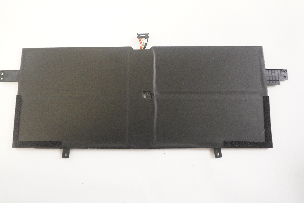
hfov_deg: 71.5
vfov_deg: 51.3
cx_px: 146
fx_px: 211
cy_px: 98
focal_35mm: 25
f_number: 5.6
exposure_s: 1/50
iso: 2500
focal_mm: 16
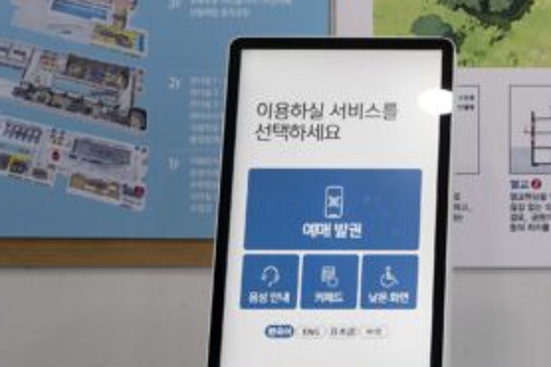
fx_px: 1973
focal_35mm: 129
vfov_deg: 10.6
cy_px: 182
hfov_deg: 15.2
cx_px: 706
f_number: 4.5
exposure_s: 1/160
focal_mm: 35
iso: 640
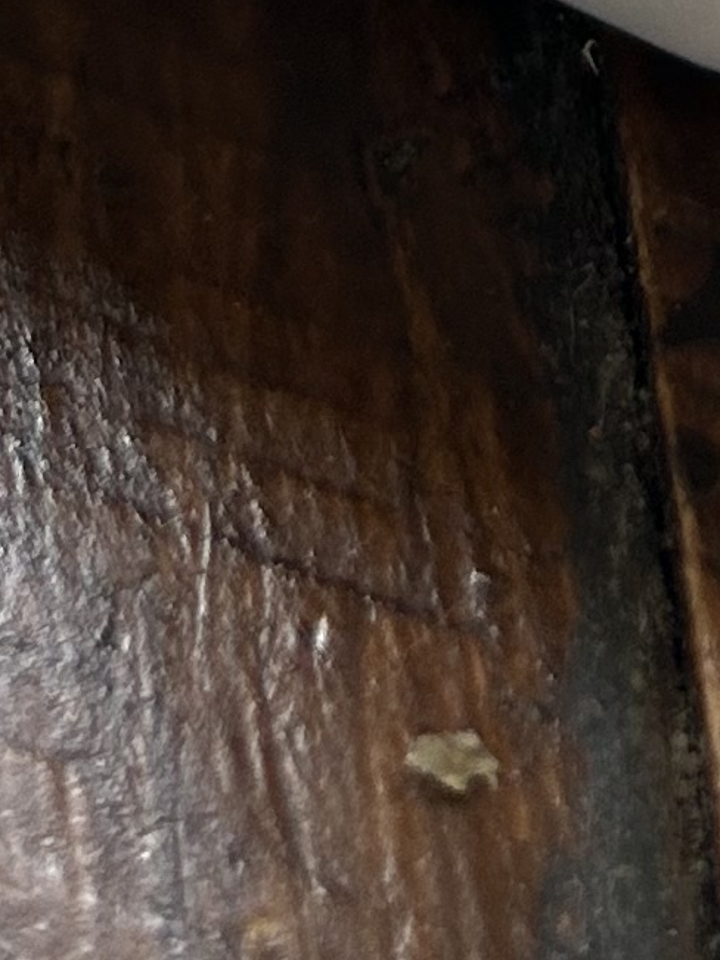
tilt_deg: -24.1
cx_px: 831
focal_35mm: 161
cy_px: -1526
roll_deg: -1.9
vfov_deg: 10.2
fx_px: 4466
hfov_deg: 9.1
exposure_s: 1/121
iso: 100
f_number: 1.5
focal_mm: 5.7
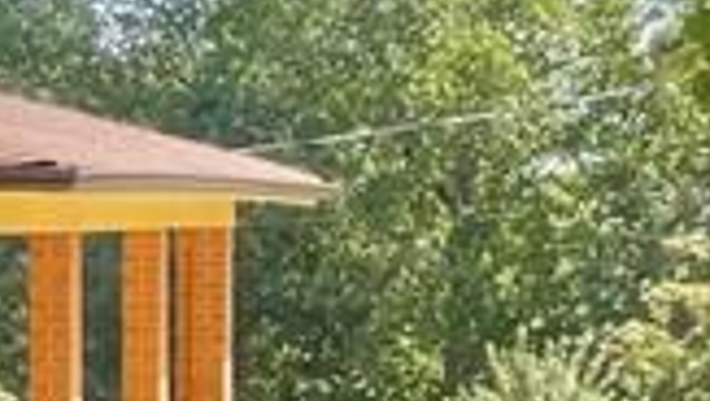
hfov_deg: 10.1
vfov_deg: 6.8
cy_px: 362
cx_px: -1163
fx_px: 3354
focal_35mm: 178
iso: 32
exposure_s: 1/744
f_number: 1.6
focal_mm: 4.2
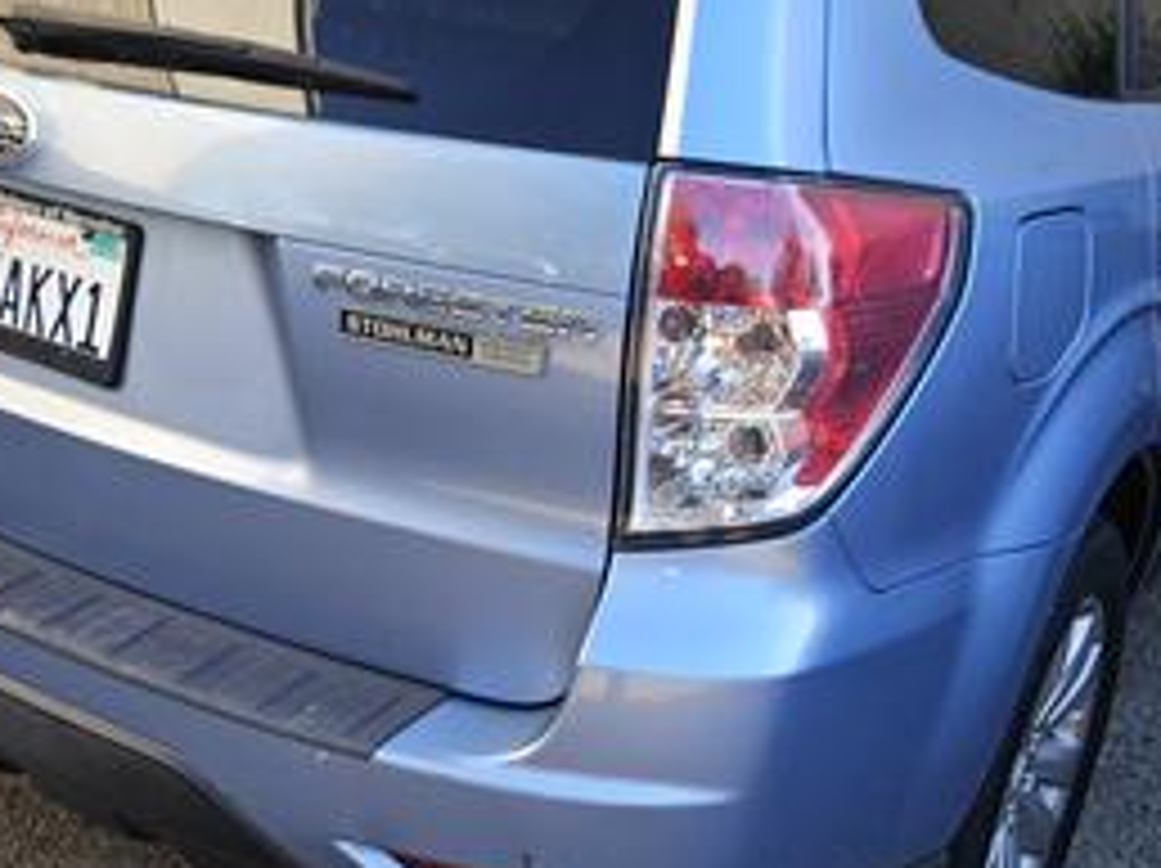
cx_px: 418
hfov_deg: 41.7
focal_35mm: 45
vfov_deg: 32.1
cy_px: 364
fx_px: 1508
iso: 25
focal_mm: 5.4
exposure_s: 1/154
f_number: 1.8
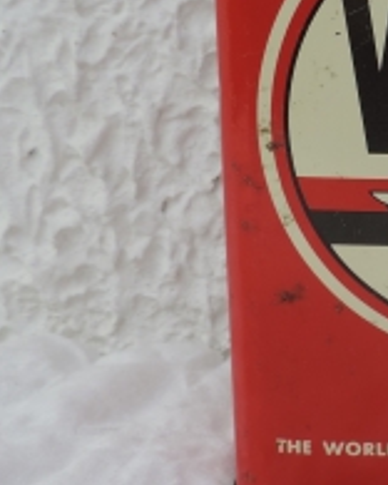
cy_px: 169
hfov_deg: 19.7
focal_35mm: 72
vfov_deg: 26.3
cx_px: 490
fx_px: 1033
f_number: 3
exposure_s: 1/1000
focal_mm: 4.3
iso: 80
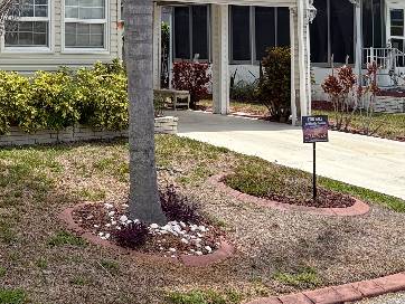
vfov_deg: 23.0
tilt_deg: +3.7
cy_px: -3
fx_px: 714
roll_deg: -0.4
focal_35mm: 61
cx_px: -68
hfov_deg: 28.1
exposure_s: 1/5814
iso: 50
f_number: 1.6
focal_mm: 5.96
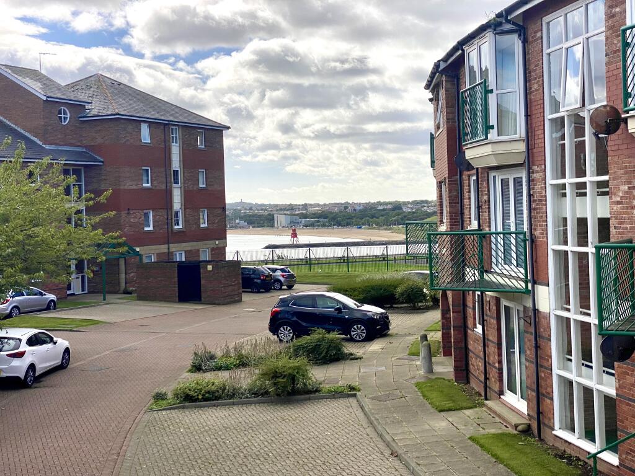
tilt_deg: -2.8
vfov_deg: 28.0
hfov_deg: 36.8
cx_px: 318
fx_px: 954
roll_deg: +1.5
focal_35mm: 52
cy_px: 238
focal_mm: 6
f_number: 2
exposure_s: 1/3425
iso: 25
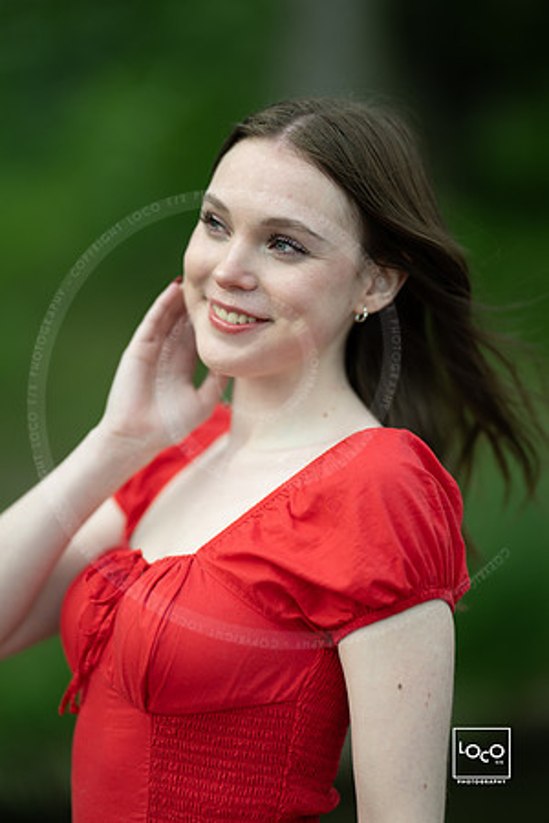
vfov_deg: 23.9
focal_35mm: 85
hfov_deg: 16.1
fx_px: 1944
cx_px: 274
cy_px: 412
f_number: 1.2
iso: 80
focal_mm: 85
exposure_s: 1/320
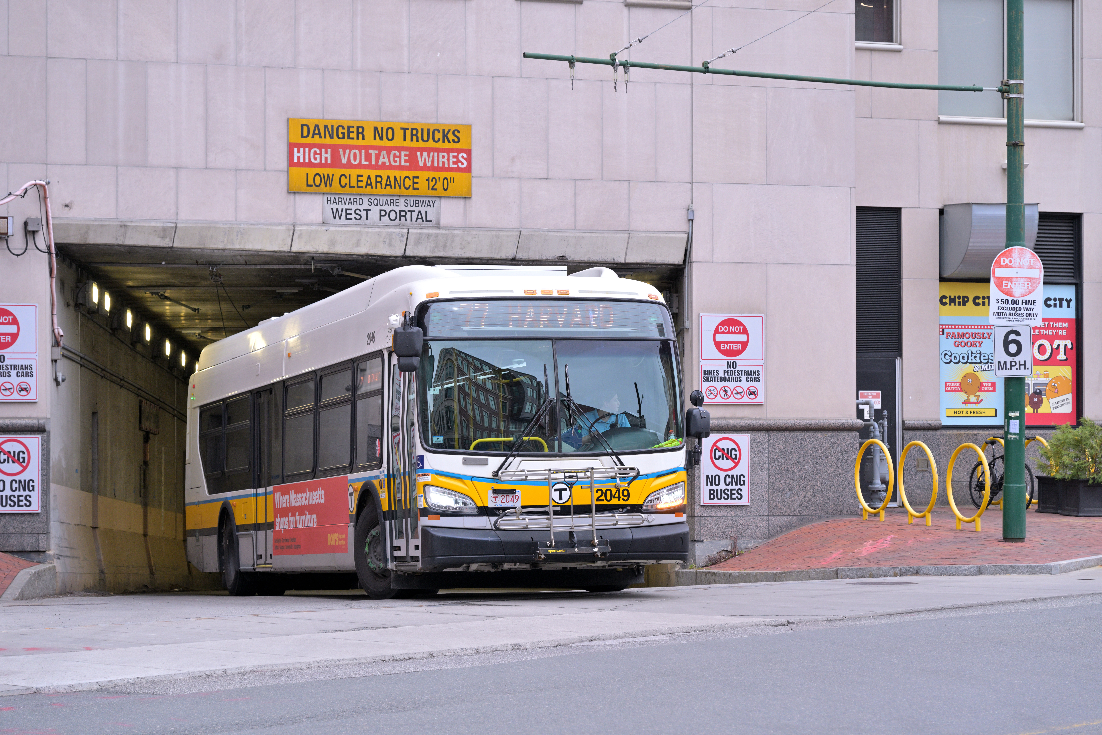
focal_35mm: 91
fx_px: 2785
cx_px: 551
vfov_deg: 15.0
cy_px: 368
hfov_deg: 22.4
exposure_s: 1/640
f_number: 5.6
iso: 500
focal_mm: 91
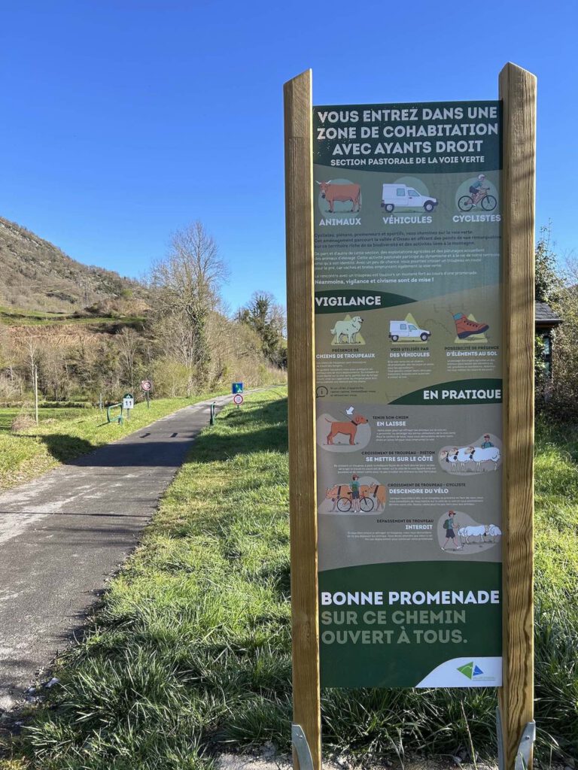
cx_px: 289
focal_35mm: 26
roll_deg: +1.0
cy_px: 385
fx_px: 579
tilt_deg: -1.5
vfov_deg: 67.3
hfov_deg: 53.1
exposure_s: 1/1621
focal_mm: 5.7
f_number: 1.5
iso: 50
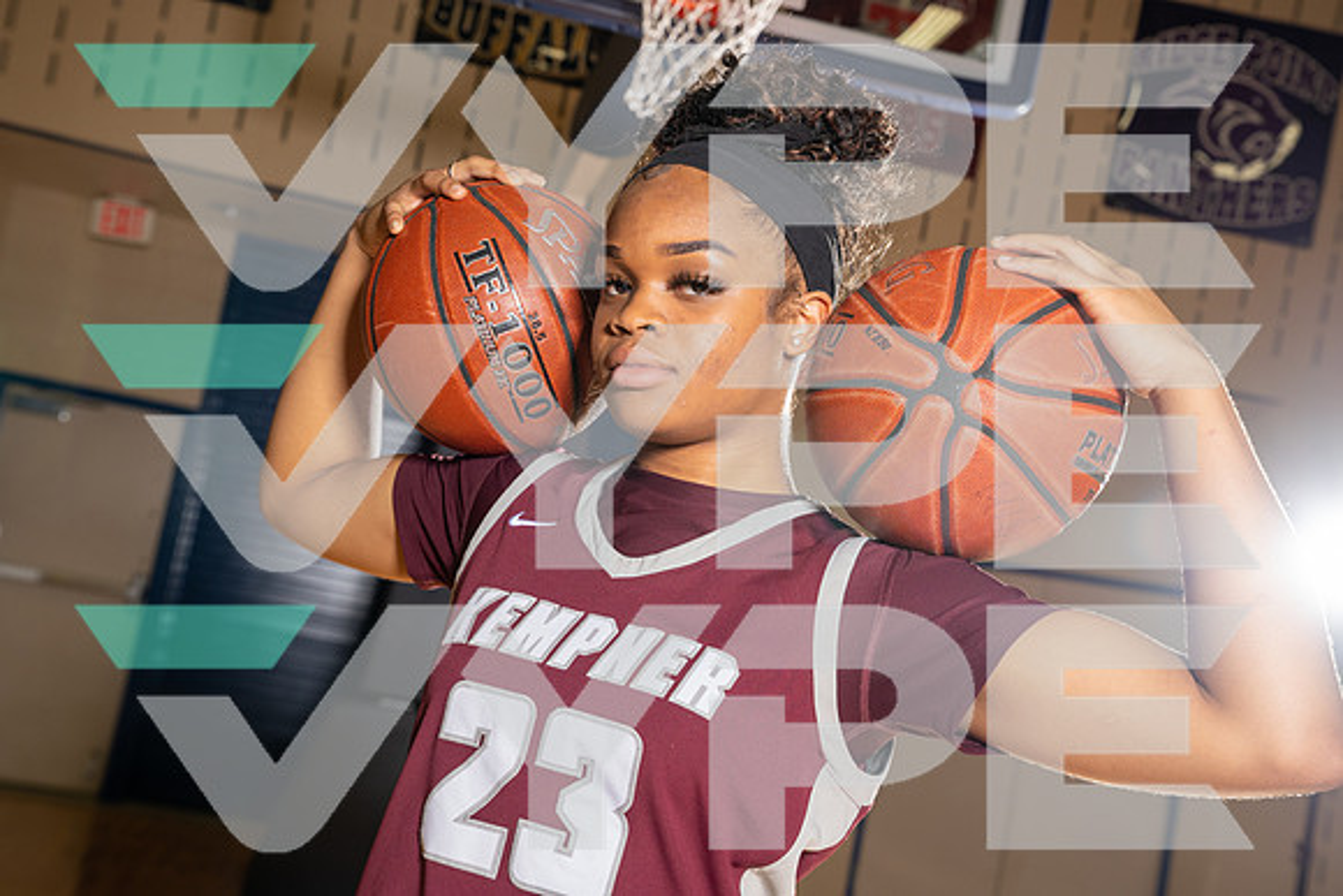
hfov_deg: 37.5
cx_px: 672
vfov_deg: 25.5
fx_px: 1978
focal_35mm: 53
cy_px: 448
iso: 640
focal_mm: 53
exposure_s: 1/250
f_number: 5.6
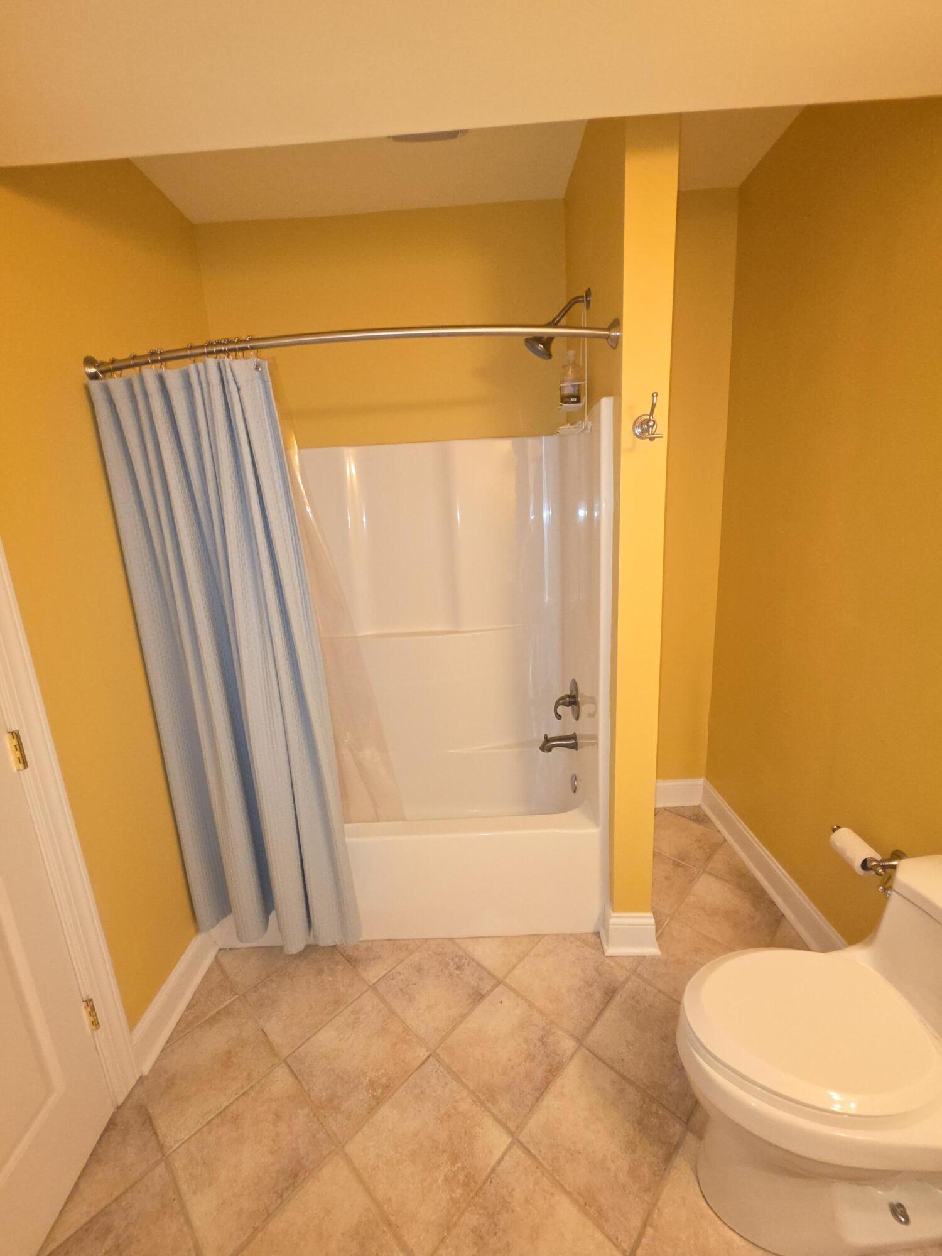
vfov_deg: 106.2
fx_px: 472
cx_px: 471
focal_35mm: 13
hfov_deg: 89.9
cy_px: 628
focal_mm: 2.2
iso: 200
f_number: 1.9
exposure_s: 1/60
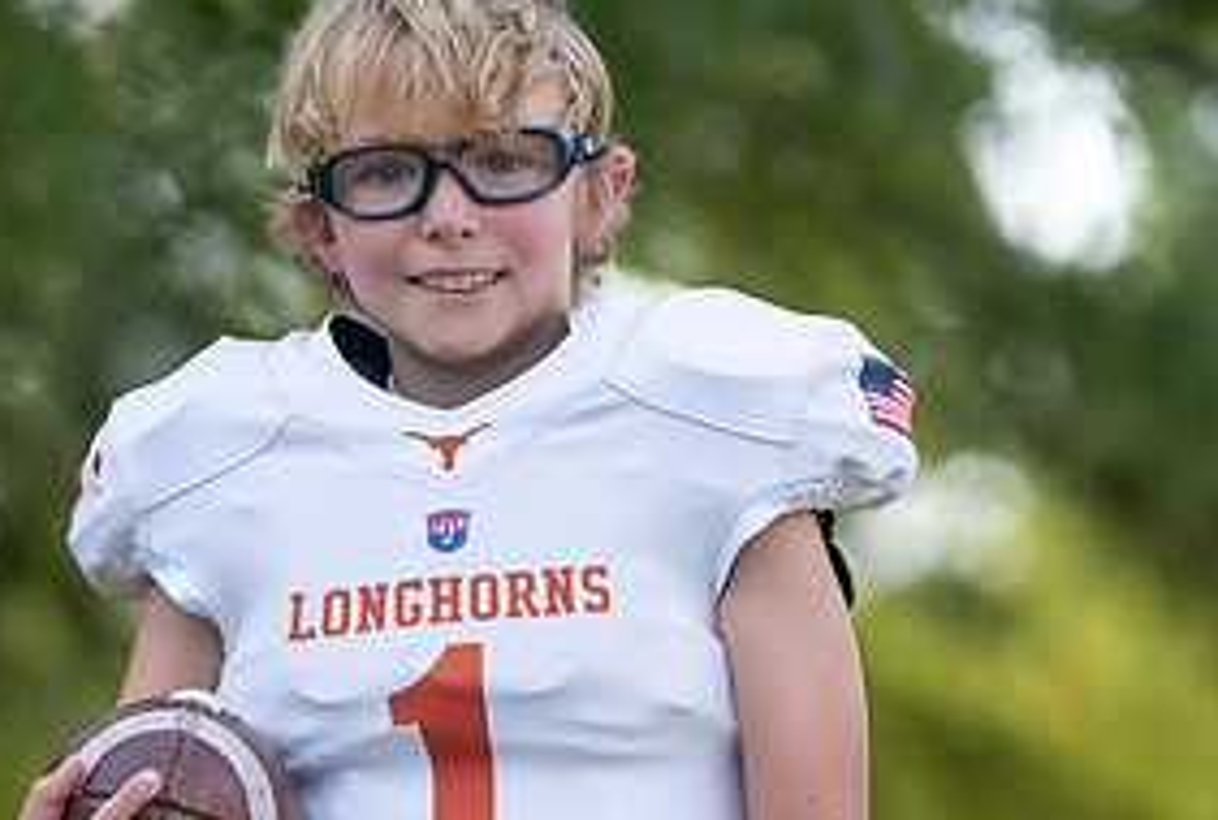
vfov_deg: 4.6
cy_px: 586
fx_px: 10284
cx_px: 541
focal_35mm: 303
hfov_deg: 6.8
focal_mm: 135
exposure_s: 1/400
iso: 100
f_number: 2.8
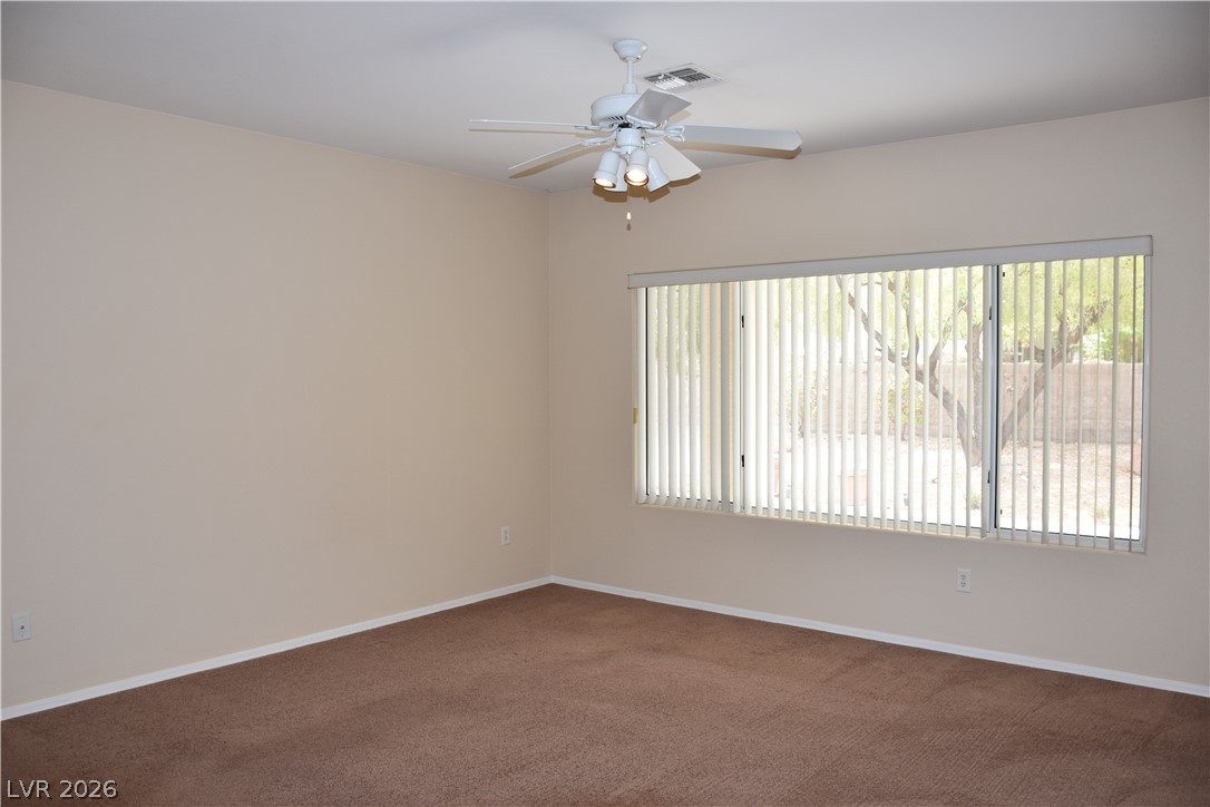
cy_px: 404
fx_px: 907
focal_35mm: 27
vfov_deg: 47.9
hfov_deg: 67.4
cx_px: 605
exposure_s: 1/125
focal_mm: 18
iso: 400
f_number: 5.6
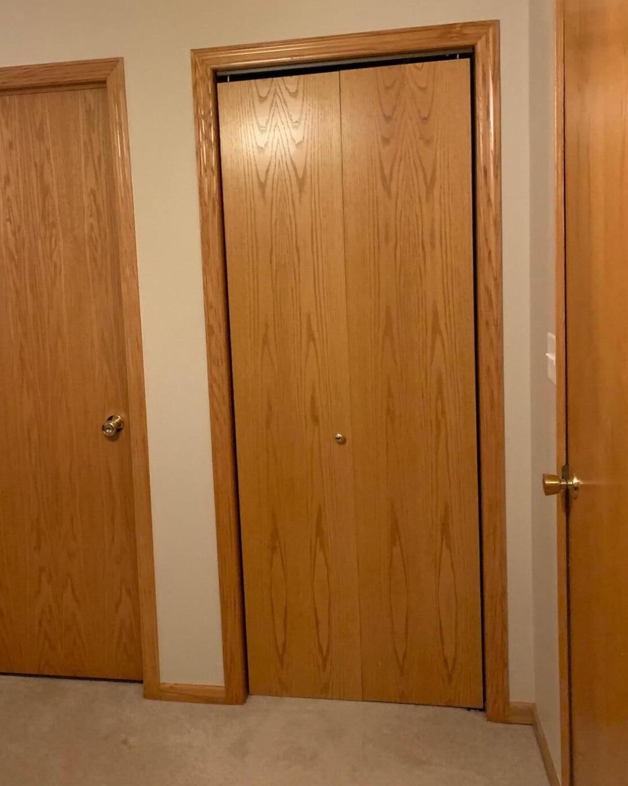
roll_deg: +2.4
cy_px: 333
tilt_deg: -6.7
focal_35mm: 37
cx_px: 206
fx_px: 860
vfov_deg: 48.9
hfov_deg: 39.6
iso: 400
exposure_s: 1/40
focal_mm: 4.25
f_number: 1.8
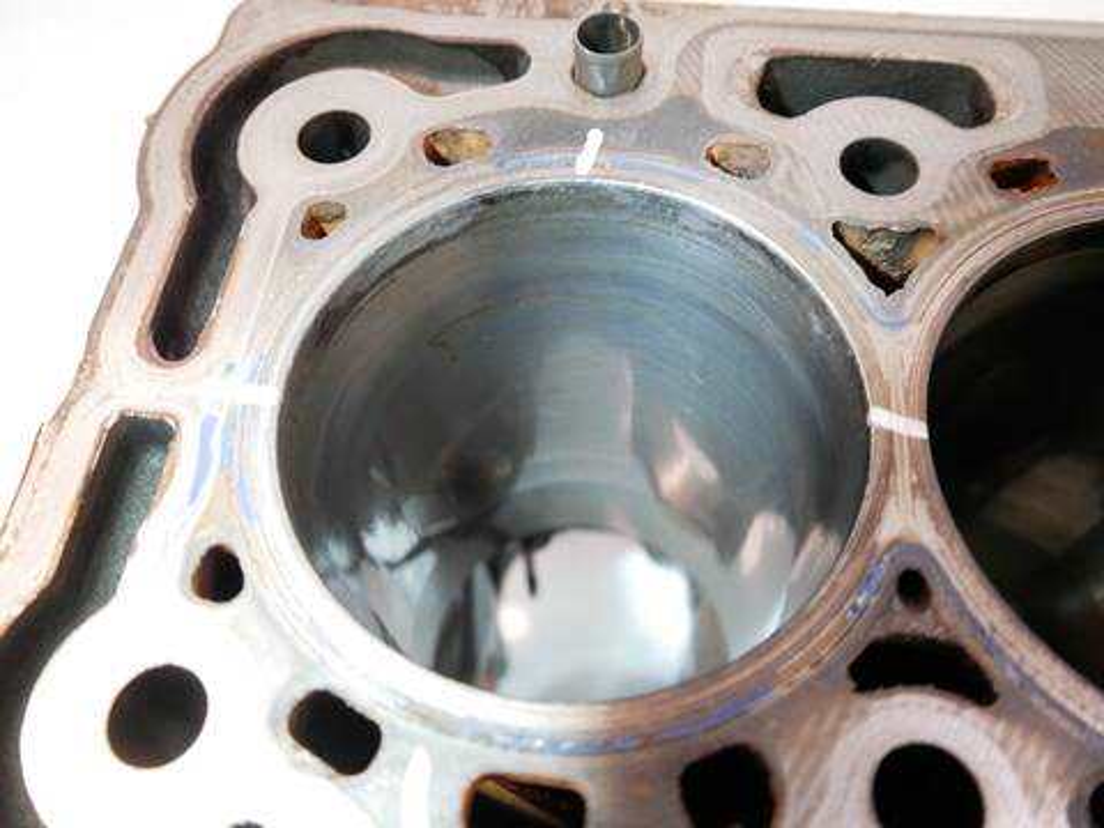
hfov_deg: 60.0
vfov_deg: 46.8
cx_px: 552
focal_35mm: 30
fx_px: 957
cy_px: 414
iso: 1600
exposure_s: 1/60
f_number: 3.6
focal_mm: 15
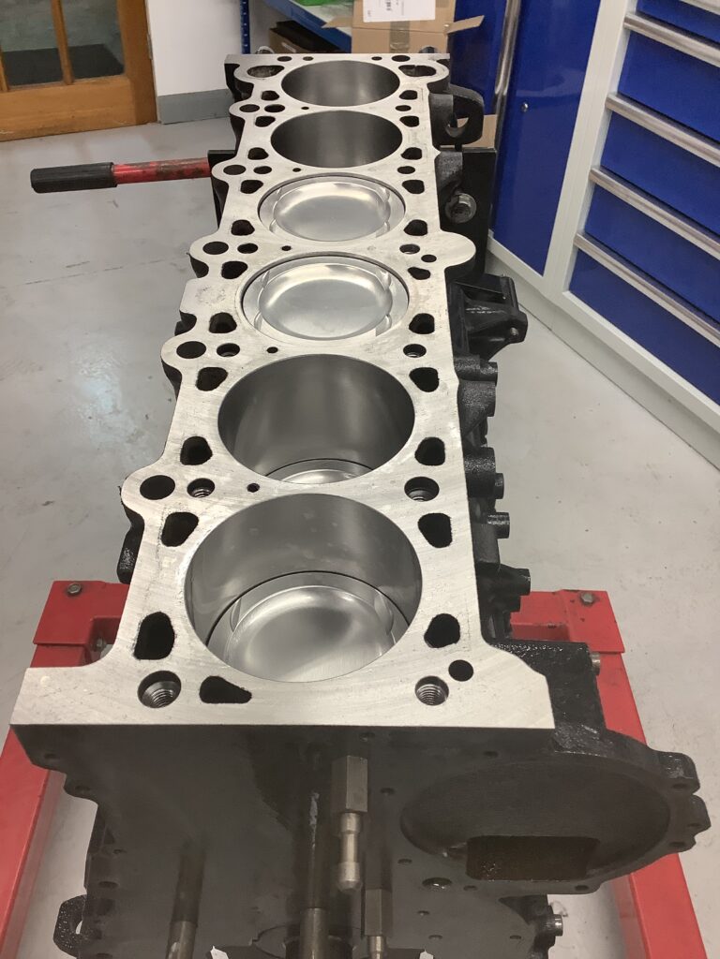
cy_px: 480
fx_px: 860
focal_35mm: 31
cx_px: 360
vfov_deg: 58.4
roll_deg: -1.8
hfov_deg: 45.4
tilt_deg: -42.4
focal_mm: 3.3
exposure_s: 1/60
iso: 80
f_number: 2.4
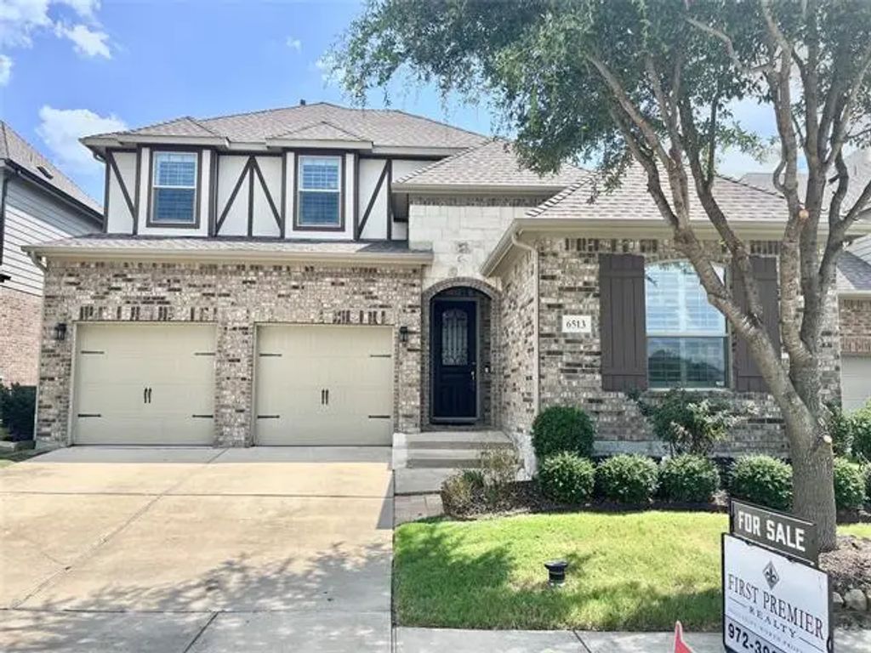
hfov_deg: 67.3
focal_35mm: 26
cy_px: 326
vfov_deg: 53.1
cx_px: 436
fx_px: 654
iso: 50
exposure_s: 1/2695
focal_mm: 5.7
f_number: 1.5
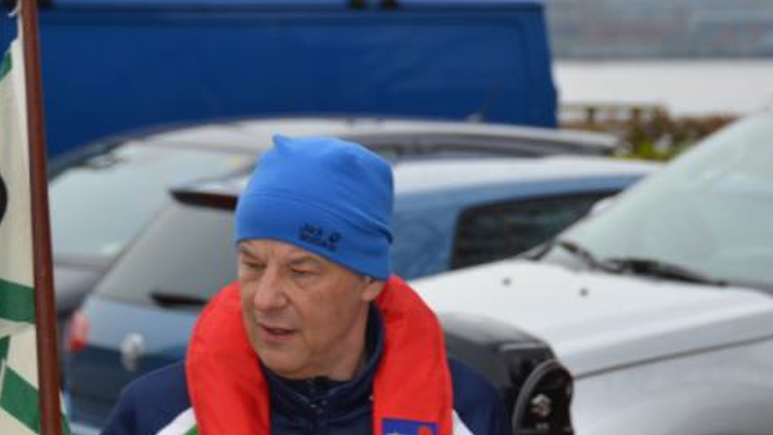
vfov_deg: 4.8
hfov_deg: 8.5
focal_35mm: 254
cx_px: 346
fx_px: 5204
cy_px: 320
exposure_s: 1/160
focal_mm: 95
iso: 100
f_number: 6.3
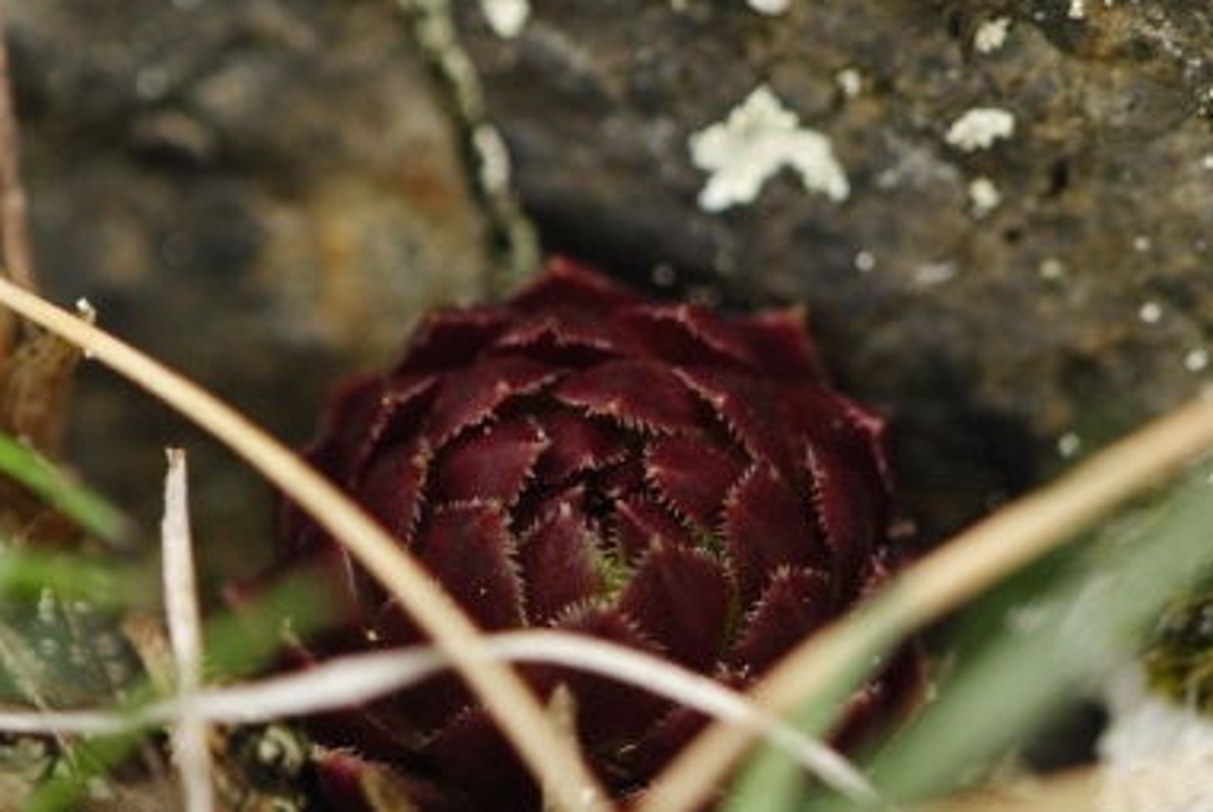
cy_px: 436
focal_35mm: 268
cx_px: 595
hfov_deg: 7.7
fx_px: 9042
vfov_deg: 5.1
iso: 400
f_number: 5
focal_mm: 85
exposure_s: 1/160
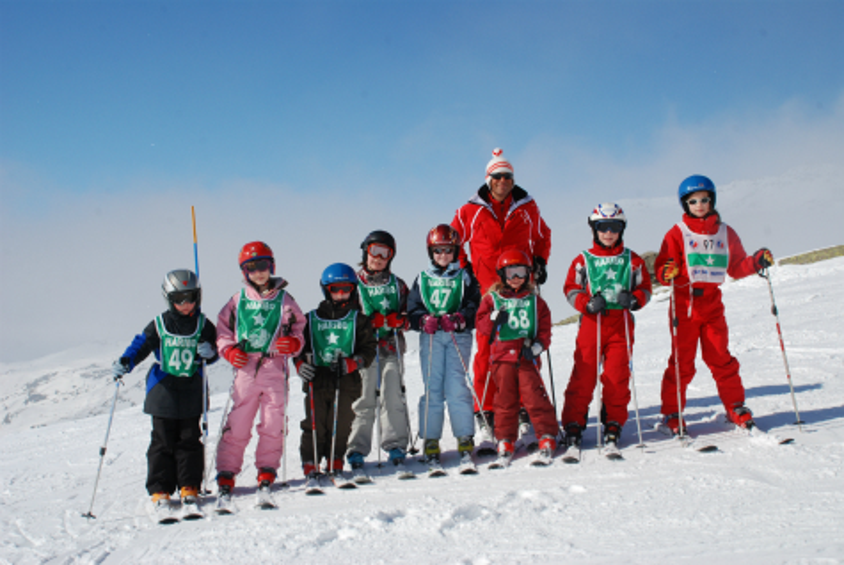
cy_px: 282
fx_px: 1127
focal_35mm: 48
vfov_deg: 28.2
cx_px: 422
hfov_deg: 41.1
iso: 200
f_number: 10
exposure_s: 1/400
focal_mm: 32
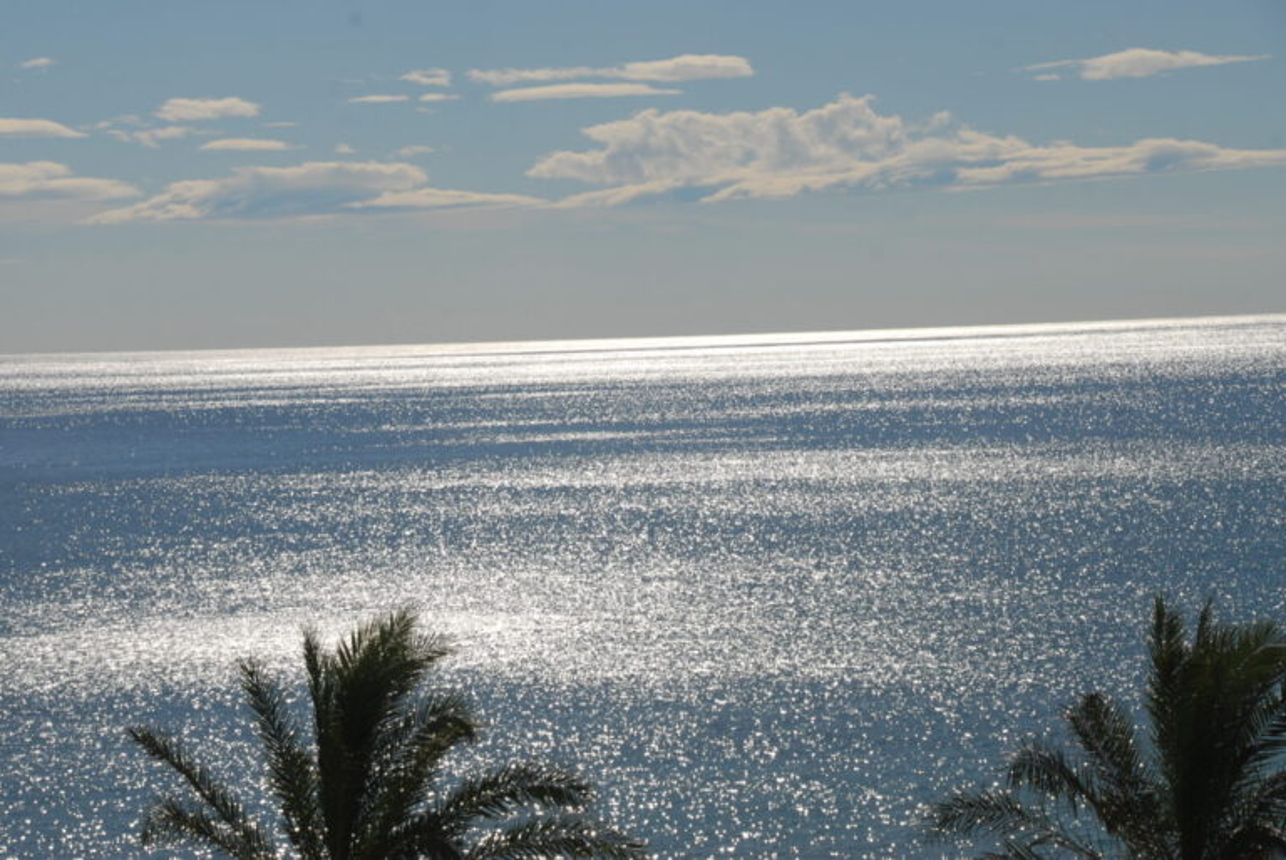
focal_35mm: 128
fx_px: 4560
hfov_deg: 16.1
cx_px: 643
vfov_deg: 10.8
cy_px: 430
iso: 100
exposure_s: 1/500
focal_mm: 85
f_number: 11
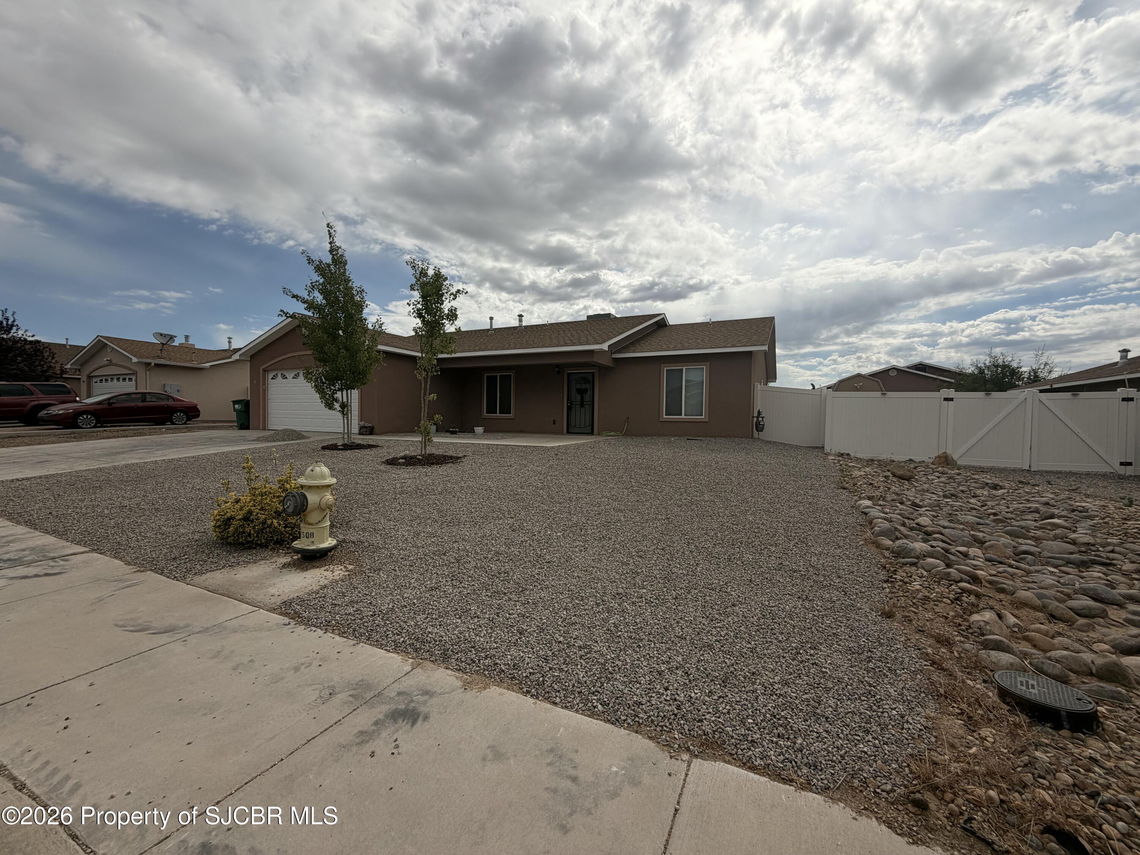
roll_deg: +0.0
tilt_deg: -1.5
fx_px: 461
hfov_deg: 102.1
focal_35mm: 14
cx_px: 570
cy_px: 428
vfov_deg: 85.7
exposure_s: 1/1795
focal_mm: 2.22
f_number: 2.2
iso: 20
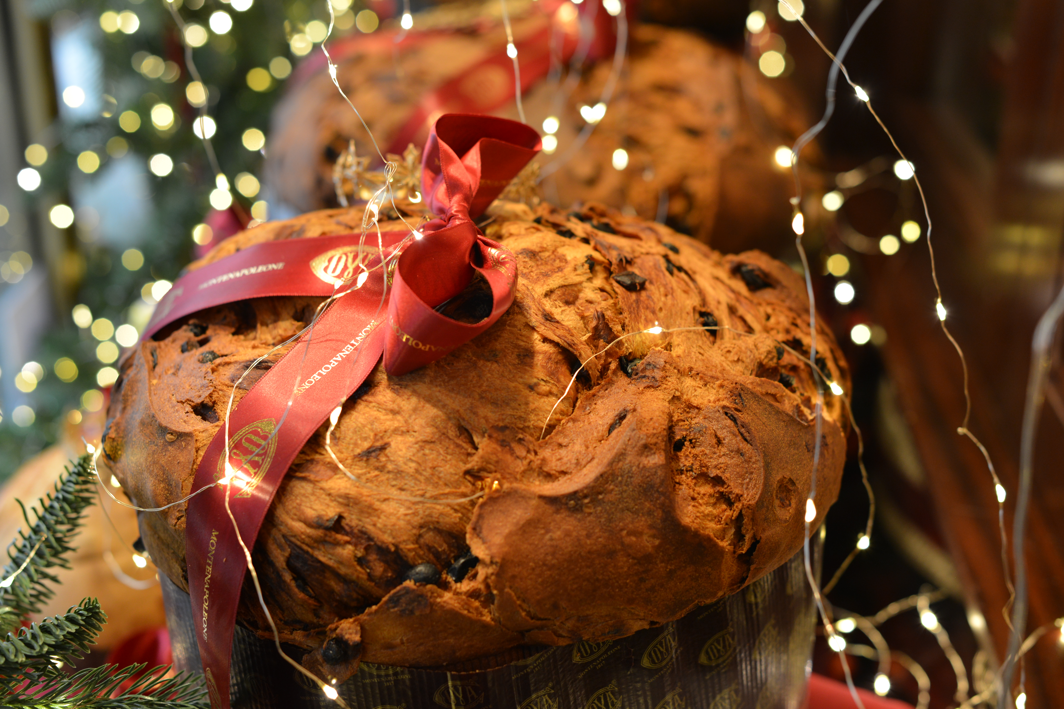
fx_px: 1478
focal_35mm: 50
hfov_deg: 39.6
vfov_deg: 27.0
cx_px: 532
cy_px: 354
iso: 640
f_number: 3.5
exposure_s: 1/50
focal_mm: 50
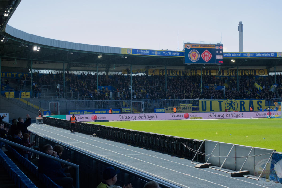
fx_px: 549
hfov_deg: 28.8
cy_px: 94
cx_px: 141
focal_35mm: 70
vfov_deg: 19.5
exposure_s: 1/400
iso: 800
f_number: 11
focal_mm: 25.6
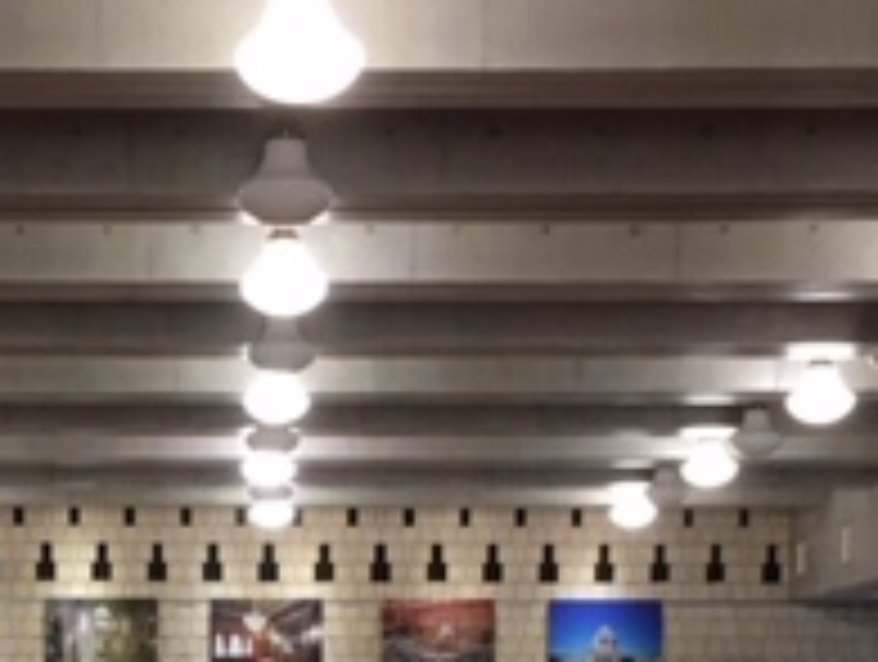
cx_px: 225
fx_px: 2414
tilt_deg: -2.4
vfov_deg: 15.1
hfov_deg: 20.5
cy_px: 802
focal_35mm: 95
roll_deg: -0.6
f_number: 2.2
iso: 40
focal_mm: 4.15
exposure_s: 1/30
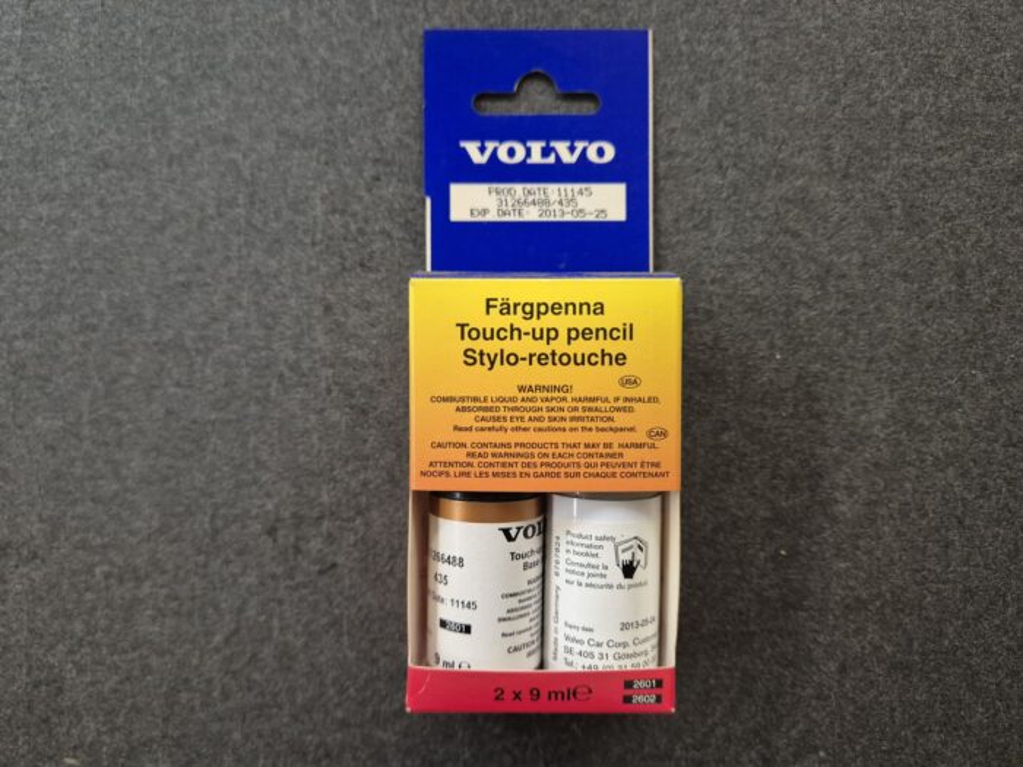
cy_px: 384
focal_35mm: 23
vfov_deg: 58.9
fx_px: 680
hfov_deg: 73.9
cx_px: 512
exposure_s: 1/100
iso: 800
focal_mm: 5.4
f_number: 1.8
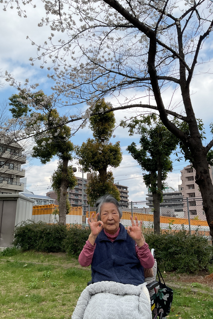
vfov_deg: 60.3
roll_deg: +0.8
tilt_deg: +13.5
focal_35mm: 31
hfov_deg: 42.3
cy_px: 163
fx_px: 275
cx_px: 95
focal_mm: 3
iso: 16
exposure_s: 1/1311
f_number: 1.8
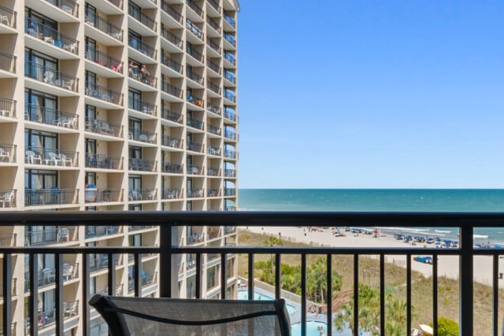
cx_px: 387
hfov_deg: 68.3
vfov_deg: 53.1
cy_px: 185
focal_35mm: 24
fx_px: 336
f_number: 9
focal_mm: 10
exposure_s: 1/320
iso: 100
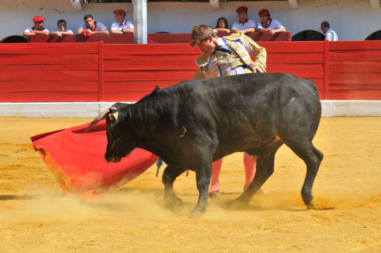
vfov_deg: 9.9
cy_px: 126
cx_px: 190
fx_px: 1459
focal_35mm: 138
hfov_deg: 14.9
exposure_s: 1/350
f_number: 9.5
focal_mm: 92
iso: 200
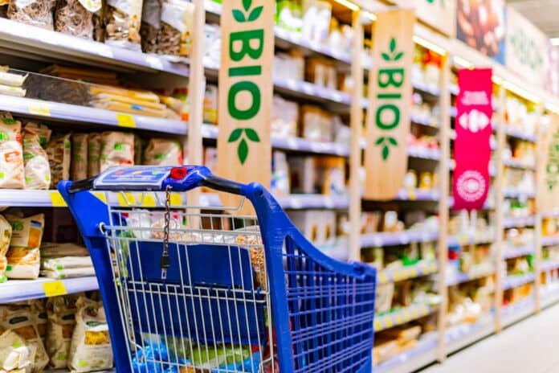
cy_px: 186
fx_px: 776
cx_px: 280
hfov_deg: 39.6
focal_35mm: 50
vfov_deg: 27.0
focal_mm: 50
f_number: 1.4
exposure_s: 1/125
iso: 280
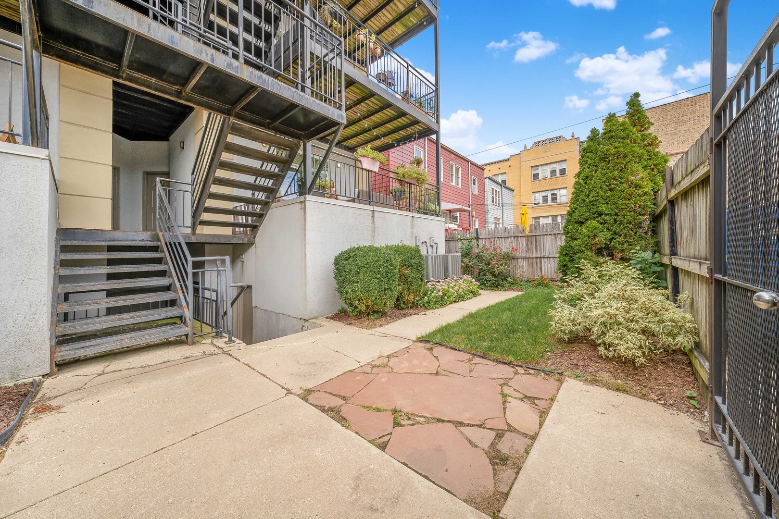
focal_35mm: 12
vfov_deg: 90.0
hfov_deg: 112.6
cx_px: 390
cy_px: 260
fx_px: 260
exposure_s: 1/400
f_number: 9
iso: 640
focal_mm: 12
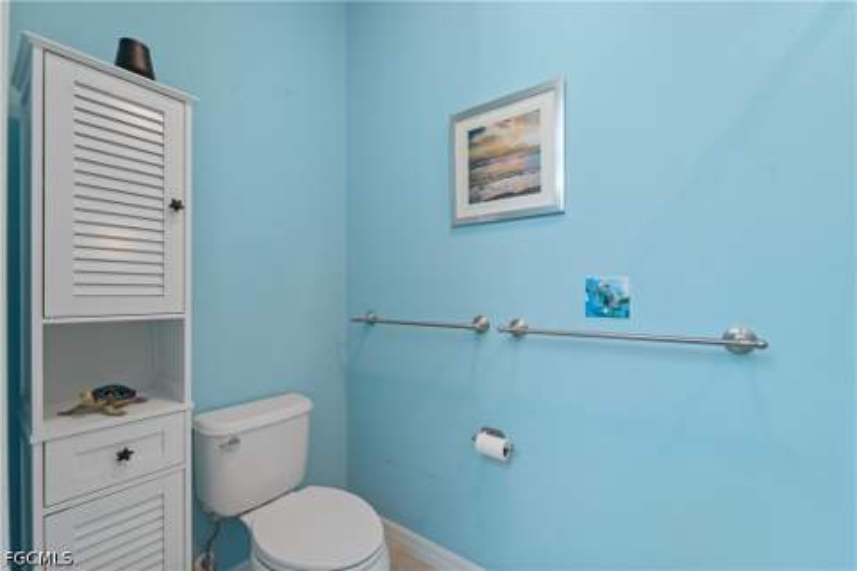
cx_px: 428
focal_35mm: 14
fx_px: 333
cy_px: 286
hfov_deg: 104.3
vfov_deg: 81.2
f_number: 8
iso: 250
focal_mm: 14
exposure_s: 1.6
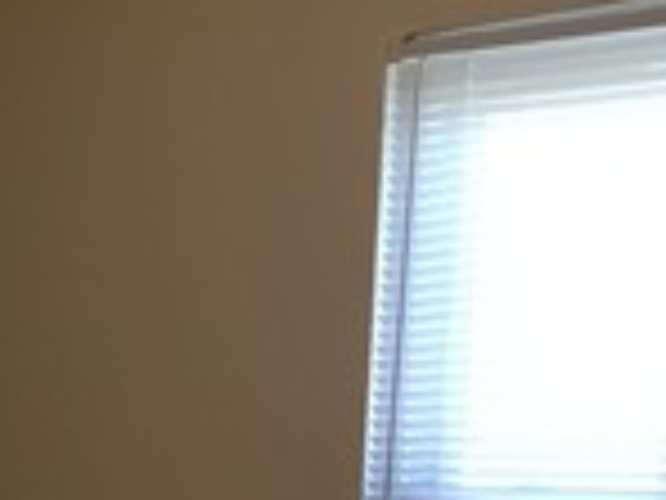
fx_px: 2405
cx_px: -162
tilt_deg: -9.4
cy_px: 896
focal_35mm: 125
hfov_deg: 15.1
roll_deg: -4.0
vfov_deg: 11.1
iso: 32
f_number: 2.2
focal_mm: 4.15
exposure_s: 1/30
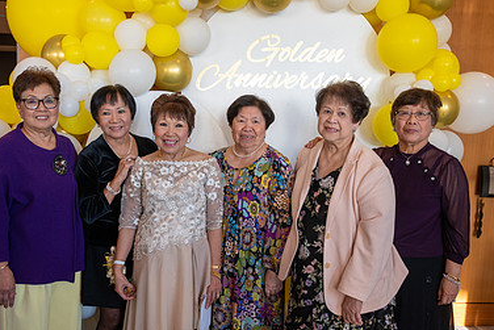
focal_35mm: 37
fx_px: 508
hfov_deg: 51.8
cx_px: 225
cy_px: 188
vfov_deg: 35.9
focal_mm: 24
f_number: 4
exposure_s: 1/100
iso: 1000
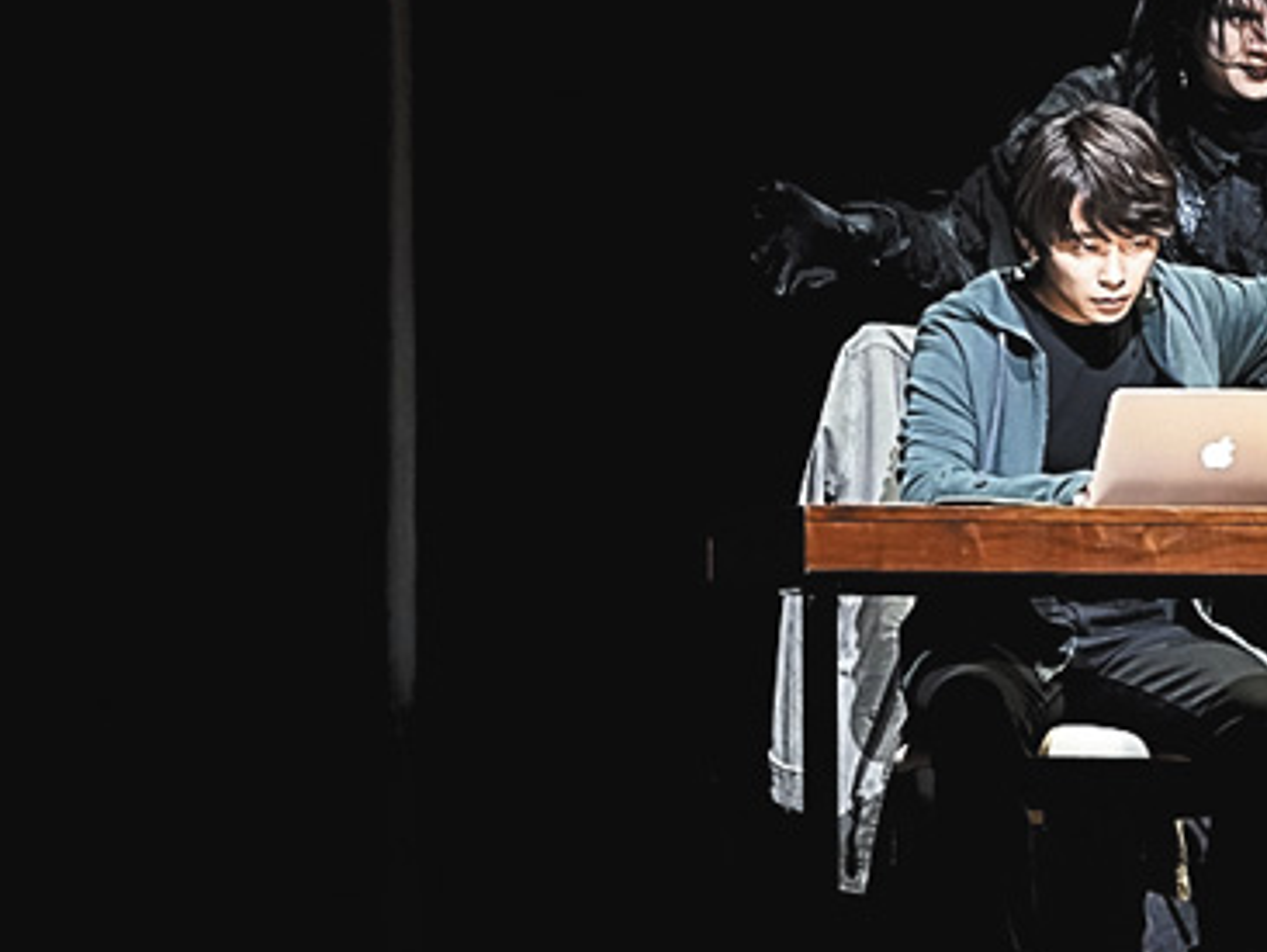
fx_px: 14137
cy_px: 422
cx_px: 955
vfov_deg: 3.9
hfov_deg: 5.1
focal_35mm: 386
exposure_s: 1/100
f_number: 4
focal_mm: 245
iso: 6400
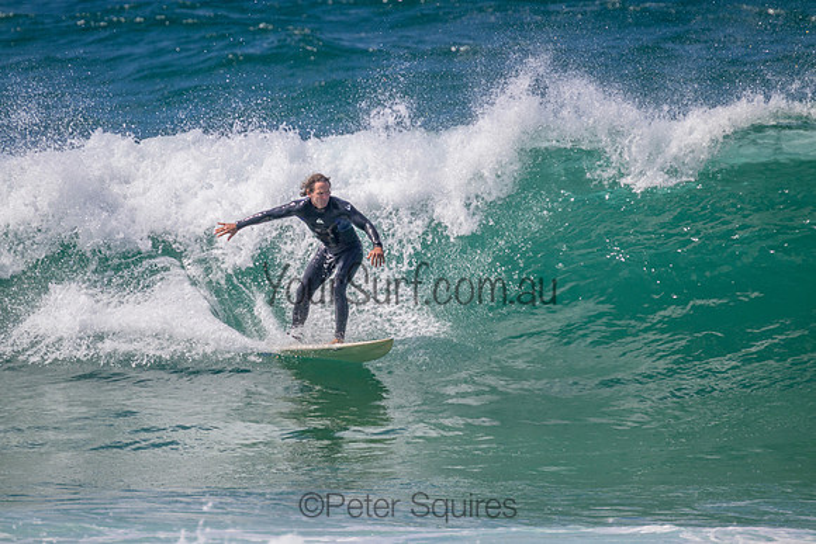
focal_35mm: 800
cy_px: 272
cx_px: 408
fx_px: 18137
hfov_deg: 2.6
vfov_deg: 1.7
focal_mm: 800
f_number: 11
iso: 560
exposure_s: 1/1600
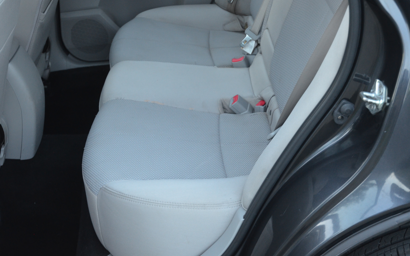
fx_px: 693
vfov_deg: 21.0
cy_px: 119
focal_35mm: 62
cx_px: 205
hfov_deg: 33.0
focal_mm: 40
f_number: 4.2
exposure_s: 1/30
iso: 1400
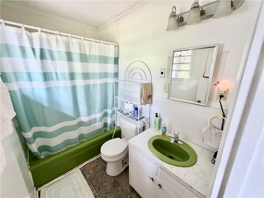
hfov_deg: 102.1
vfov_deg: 85.7
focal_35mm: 14
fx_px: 107
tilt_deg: -15.8
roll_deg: +0.4
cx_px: 132
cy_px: 99
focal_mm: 2.22
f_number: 2.2
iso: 320
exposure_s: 1/60
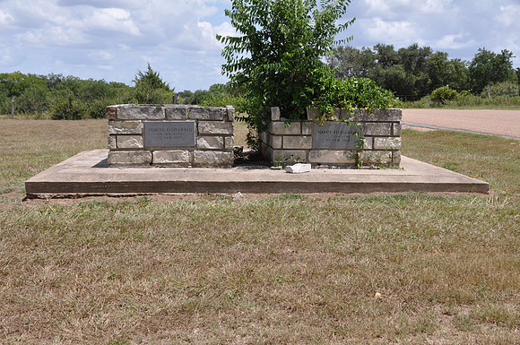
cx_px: 260
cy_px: 172
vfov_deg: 25.7
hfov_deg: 37.9
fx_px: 757
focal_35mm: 52
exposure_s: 1/160
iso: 200
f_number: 13
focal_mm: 35
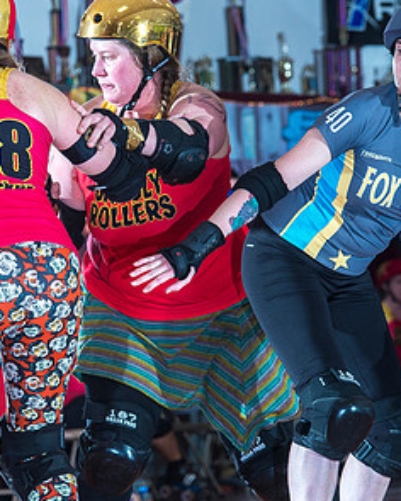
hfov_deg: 5.2
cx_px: 46
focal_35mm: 295
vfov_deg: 6.6
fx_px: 4376
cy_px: 315
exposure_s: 1/160
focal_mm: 160
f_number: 7.1
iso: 800
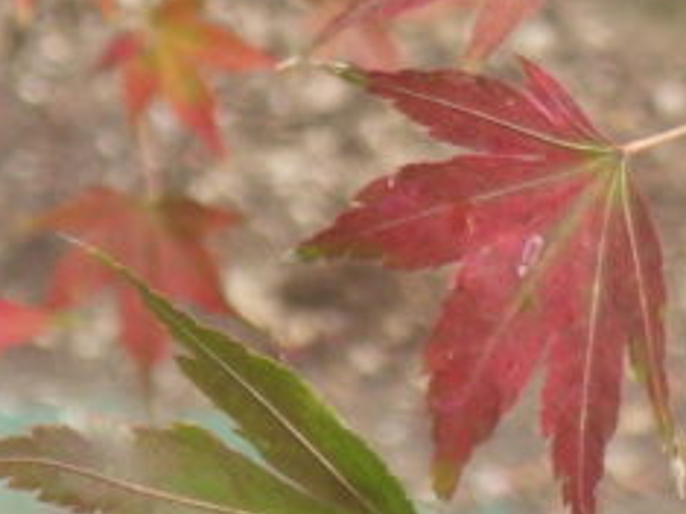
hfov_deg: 13.6
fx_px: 2674
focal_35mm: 135
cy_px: -318
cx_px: 1083
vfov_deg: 10.5
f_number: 2.3
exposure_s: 1/45
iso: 320
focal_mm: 5.5
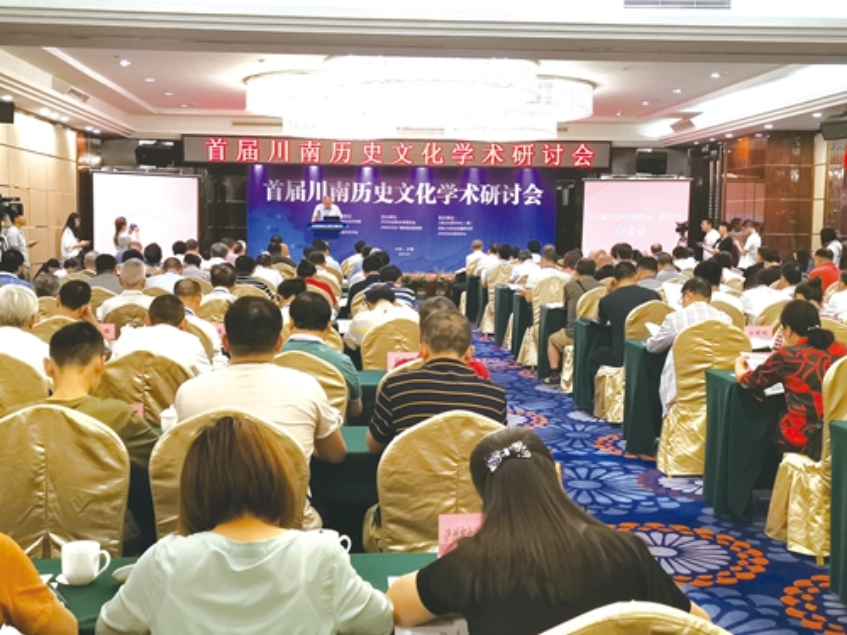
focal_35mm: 42
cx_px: 424
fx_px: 1028
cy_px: 318
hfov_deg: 44.8
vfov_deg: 34.3
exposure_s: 1/100
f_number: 1.8
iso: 160
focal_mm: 4.75
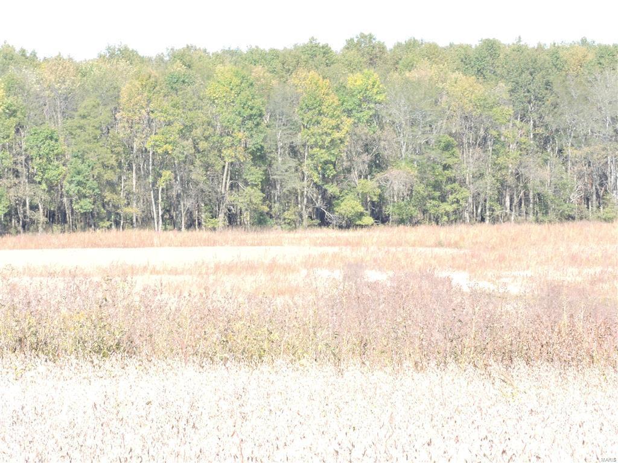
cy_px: 232
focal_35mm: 185
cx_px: 309
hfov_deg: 10.7
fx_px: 3303
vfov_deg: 8.0
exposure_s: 1/50
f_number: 8
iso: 100
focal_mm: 33
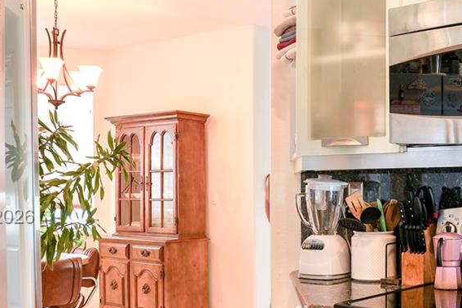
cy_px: 218
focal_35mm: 48
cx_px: 432
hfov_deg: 37.8
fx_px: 616
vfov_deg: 27.8
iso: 100
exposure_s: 1/3
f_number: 7.1
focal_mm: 17
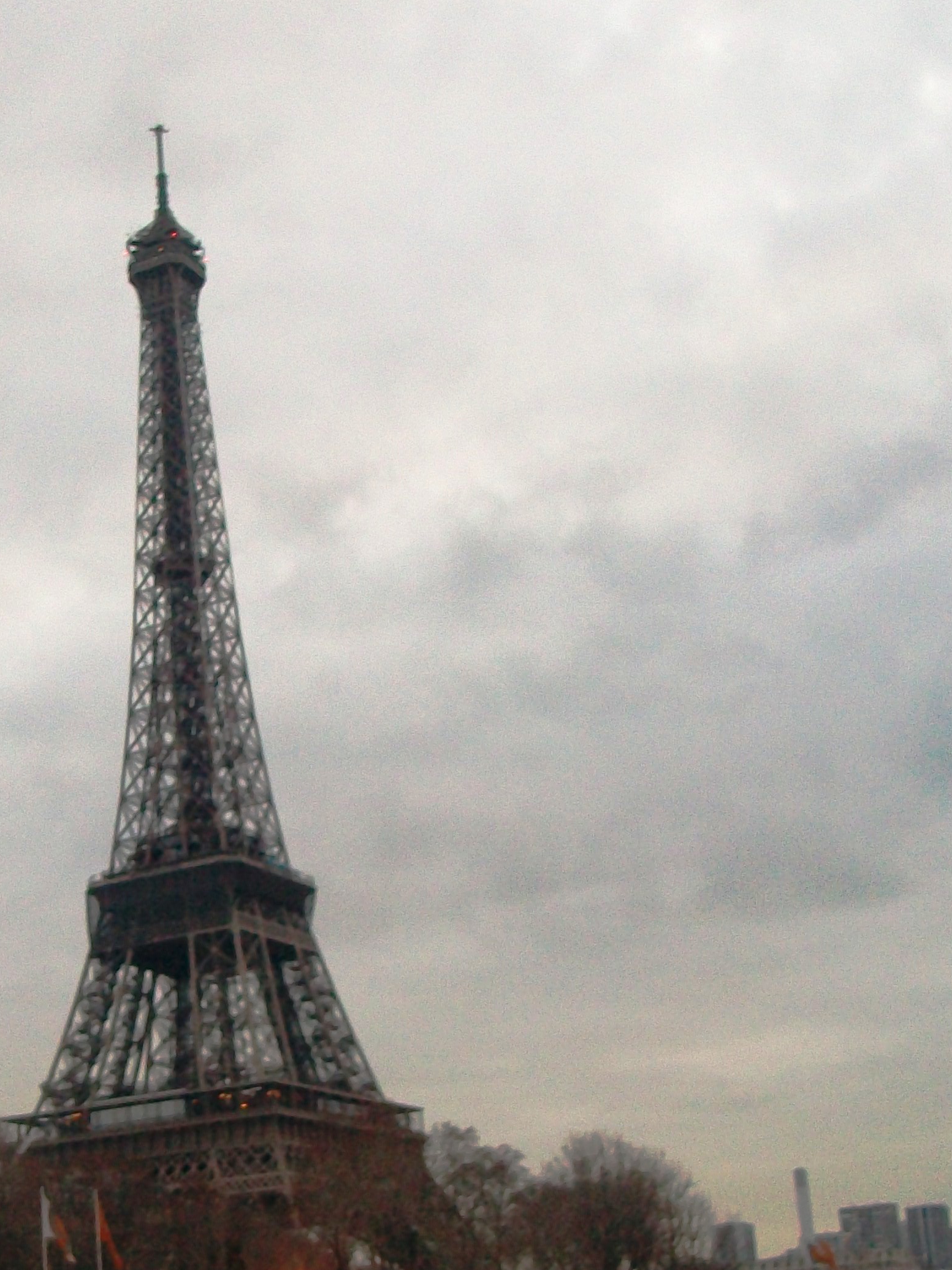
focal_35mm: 57
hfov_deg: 25.5
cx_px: 305
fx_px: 2090
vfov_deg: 33.6
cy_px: 817
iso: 160
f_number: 2.8
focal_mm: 5.7
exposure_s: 1/50
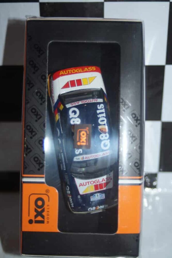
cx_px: 86
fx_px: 376
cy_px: 129
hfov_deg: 25.8
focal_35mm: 52
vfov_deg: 37.9
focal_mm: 35
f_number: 4
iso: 100
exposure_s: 1/60
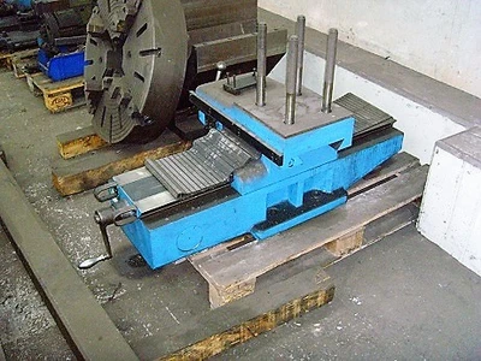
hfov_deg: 47.9
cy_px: 180
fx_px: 542
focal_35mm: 39
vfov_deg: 36.8
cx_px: 240
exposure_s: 1/45
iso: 400
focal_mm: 6.6
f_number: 3.5
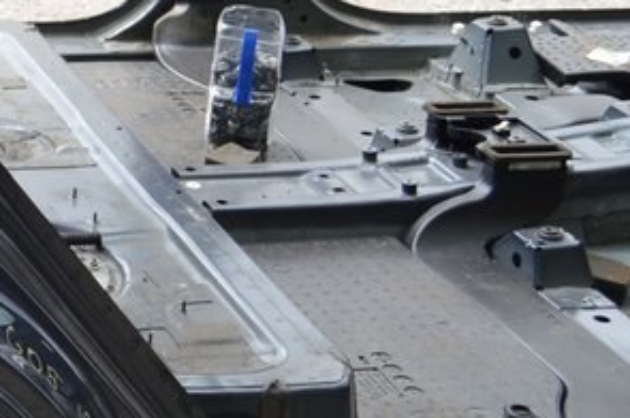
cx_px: -427
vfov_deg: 12.8
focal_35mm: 104
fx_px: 1818
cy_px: -65
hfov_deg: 17.0
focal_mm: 20
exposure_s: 1/125
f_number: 5.6
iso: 140
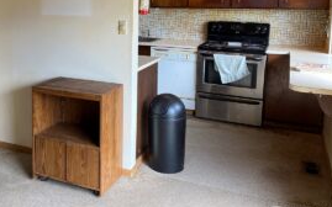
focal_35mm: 41
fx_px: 371
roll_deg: -0.2
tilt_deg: -7.3
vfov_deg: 30.5
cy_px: 42
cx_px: 101
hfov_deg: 47.2
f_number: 1.8
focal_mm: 4.25
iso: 80
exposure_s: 1/120
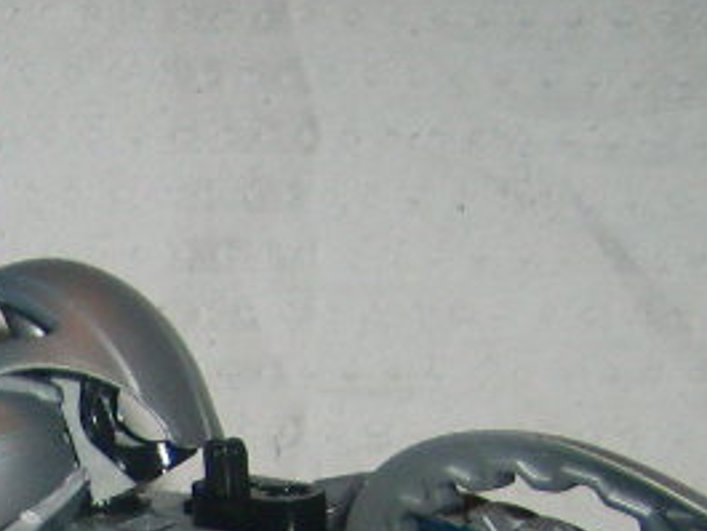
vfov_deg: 10.4
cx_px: -251
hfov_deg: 14.0
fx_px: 2759
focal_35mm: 135
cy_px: 905
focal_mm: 5.8
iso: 100
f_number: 2.8
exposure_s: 1/45
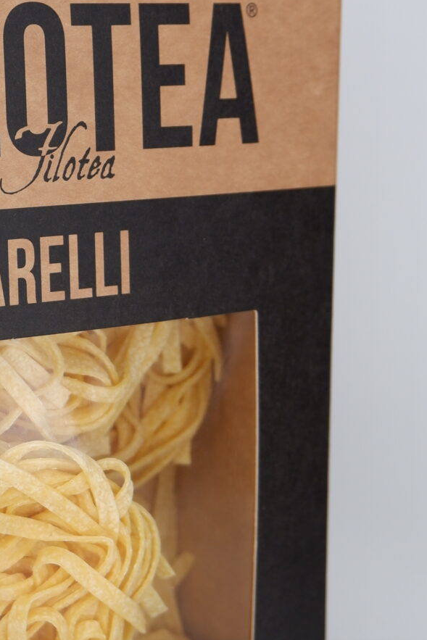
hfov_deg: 15.0
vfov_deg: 23.4
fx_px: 1547
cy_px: 328
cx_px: -124
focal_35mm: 87
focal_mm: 20.9
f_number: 4.2
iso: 200
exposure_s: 1/220
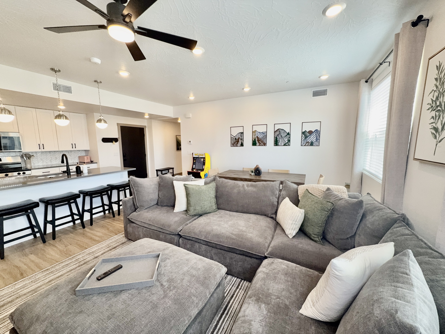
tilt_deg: -7.1
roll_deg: +0.1
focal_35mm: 14
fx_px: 180
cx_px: 222
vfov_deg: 85.7
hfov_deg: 102.1
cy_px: 167
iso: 100
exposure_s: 1/120
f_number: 2.2
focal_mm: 2.22
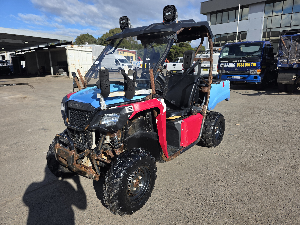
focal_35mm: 23
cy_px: 112
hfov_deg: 73.9
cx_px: 150
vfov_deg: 58.9
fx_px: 199
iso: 80
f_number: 1.7
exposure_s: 1/5447
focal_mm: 6.3
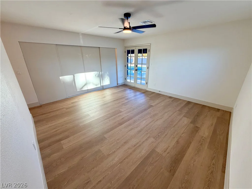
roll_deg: +1.3
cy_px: 94
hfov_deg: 102.1
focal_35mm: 14
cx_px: 126
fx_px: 102
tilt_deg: -20.4
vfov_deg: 85.7
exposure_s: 1/118
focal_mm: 2.22
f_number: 2.2
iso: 125
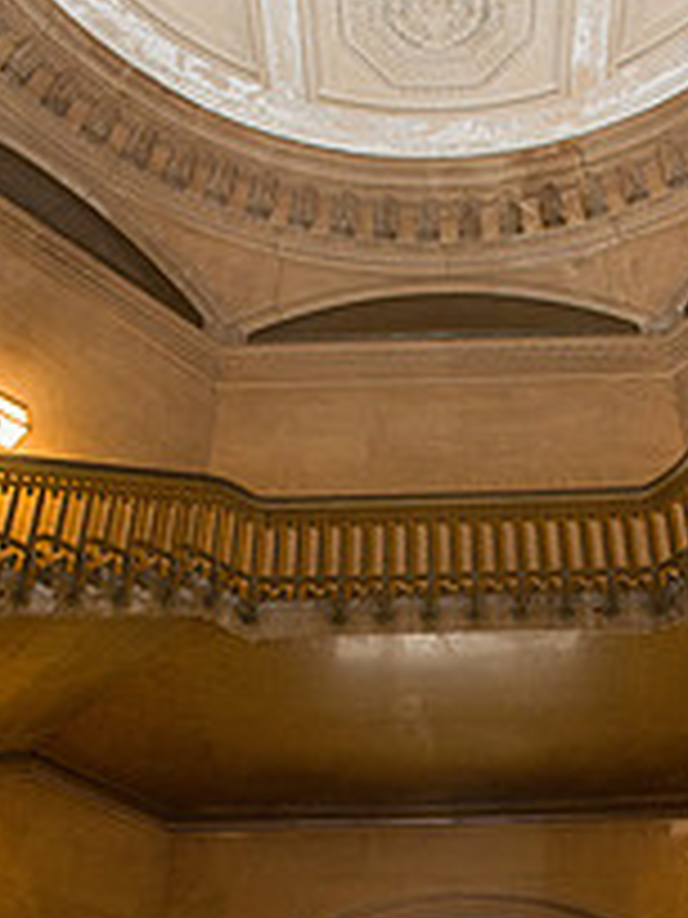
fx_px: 1352
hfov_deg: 28.4
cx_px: 454
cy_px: 698
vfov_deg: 36.5
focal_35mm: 51
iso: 1600
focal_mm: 24
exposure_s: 1/100
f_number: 4
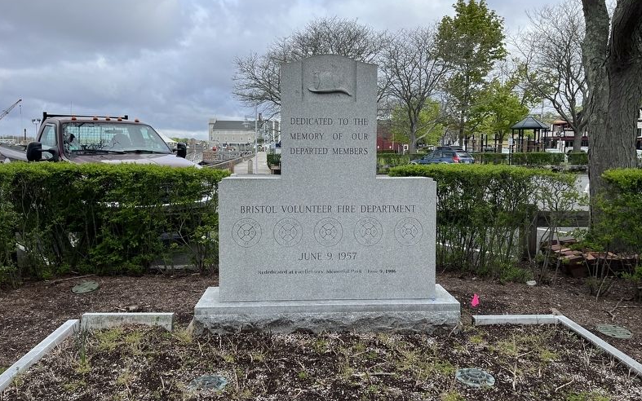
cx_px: 317
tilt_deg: -6.1
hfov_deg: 66.5
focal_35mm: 28
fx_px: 490
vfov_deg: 44.5
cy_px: 183
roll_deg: +0.8
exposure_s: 1/1862
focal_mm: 5.1
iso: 50
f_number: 1.6
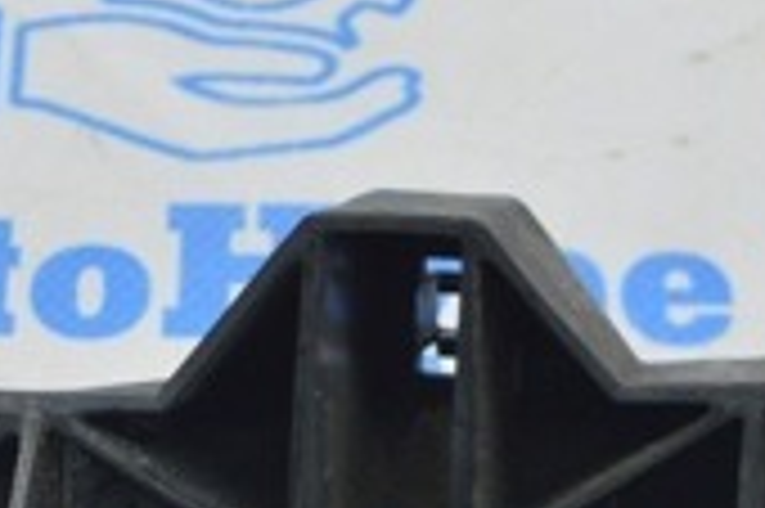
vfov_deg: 8.6
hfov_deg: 13.0
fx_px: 3354
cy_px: 447
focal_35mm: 158
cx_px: 184
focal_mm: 28
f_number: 4.2
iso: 400
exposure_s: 1/40
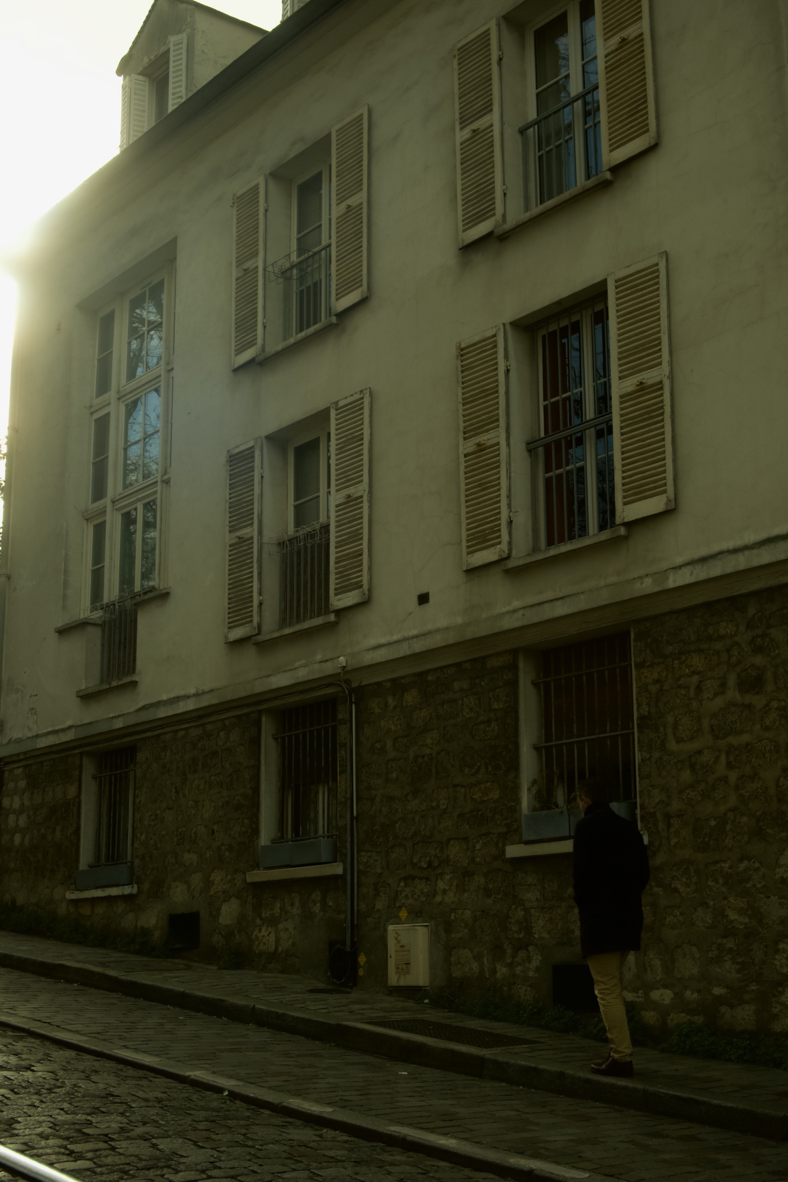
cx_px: 394
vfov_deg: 41.1
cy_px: 591
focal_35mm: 48
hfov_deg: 28.1
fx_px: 1576
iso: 640
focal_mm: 32.3
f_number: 11
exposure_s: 1/600
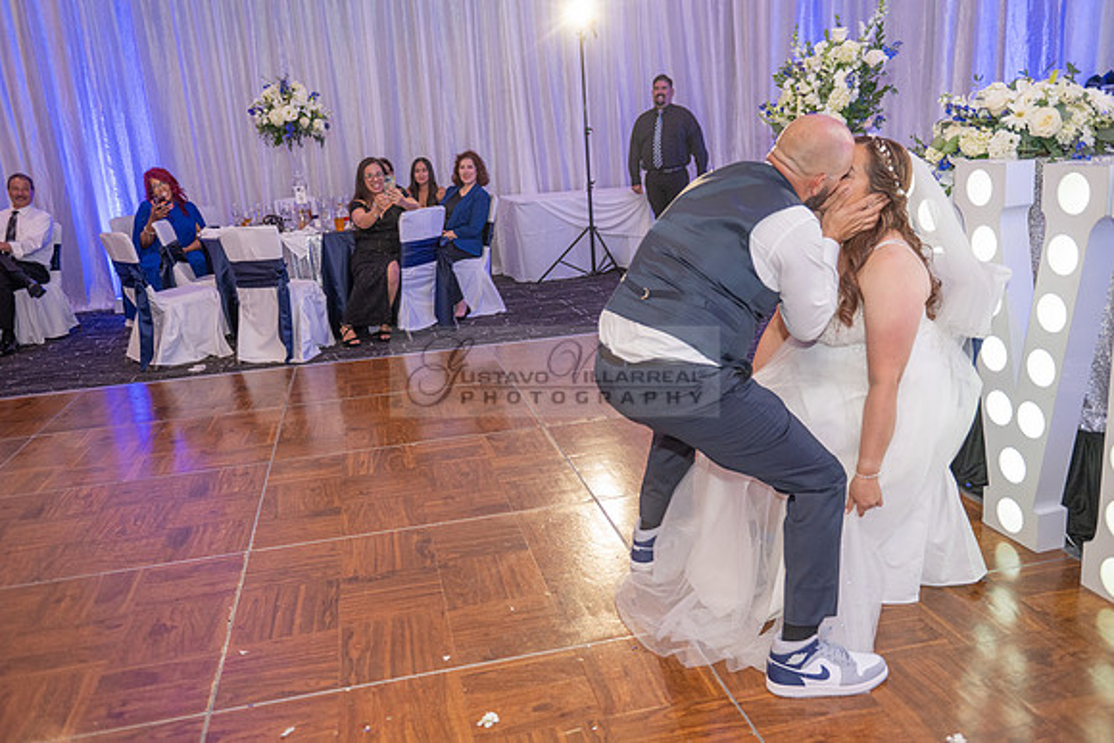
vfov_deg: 45.0
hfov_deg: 63.6
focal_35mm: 29
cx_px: 557
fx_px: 898
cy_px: 372
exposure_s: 1/200
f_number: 3.5
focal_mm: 29
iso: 1600
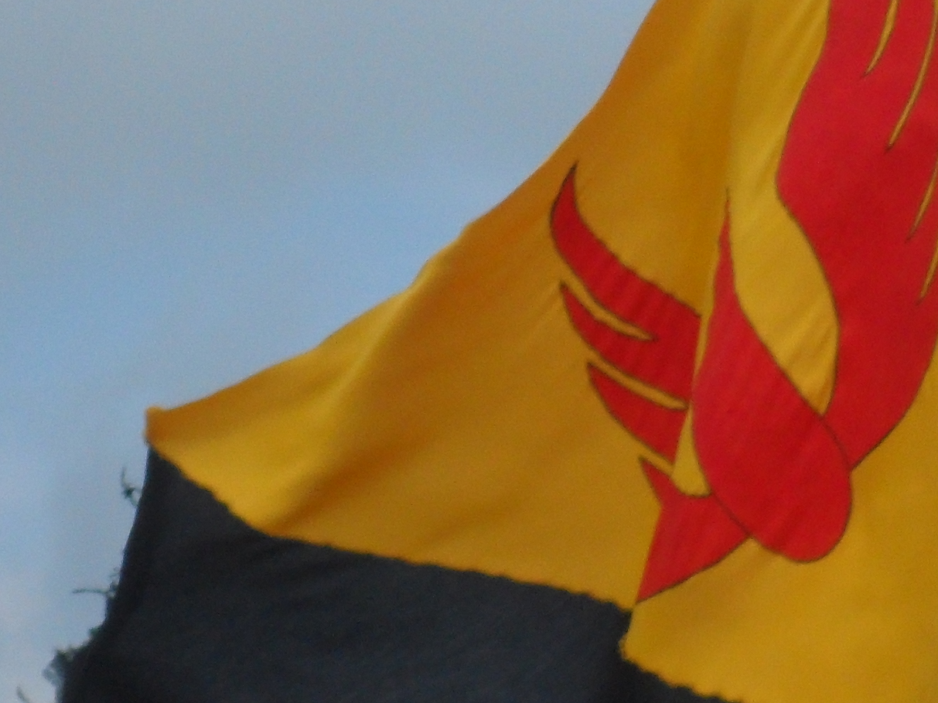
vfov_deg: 3.7
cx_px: 1114
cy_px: 335
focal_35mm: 399
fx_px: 10809
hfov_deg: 5.0
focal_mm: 21
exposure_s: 1/750
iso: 80
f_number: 5.4
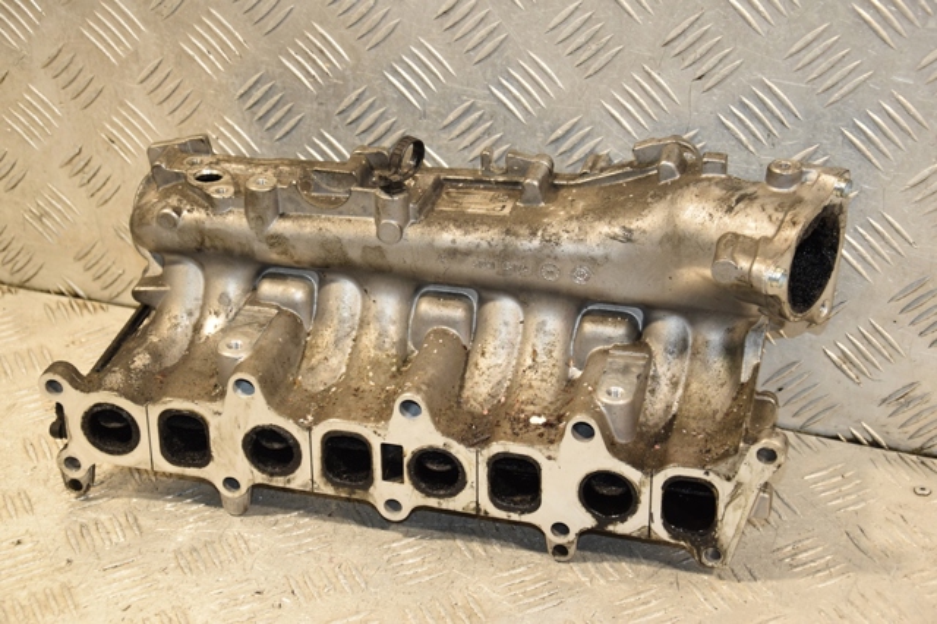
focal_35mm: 75
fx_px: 1951
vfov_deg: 18.2
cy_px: 312
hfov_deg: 27.0
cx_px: 468
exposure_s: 1/125
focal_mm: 50
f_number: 5
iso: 800
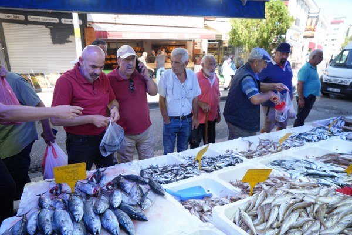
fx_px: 235
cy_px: 118
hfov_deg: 73.7
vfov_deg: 53.1
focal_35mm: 24
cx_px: 176
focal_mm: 24
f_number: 4
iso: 100
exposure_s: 1/160
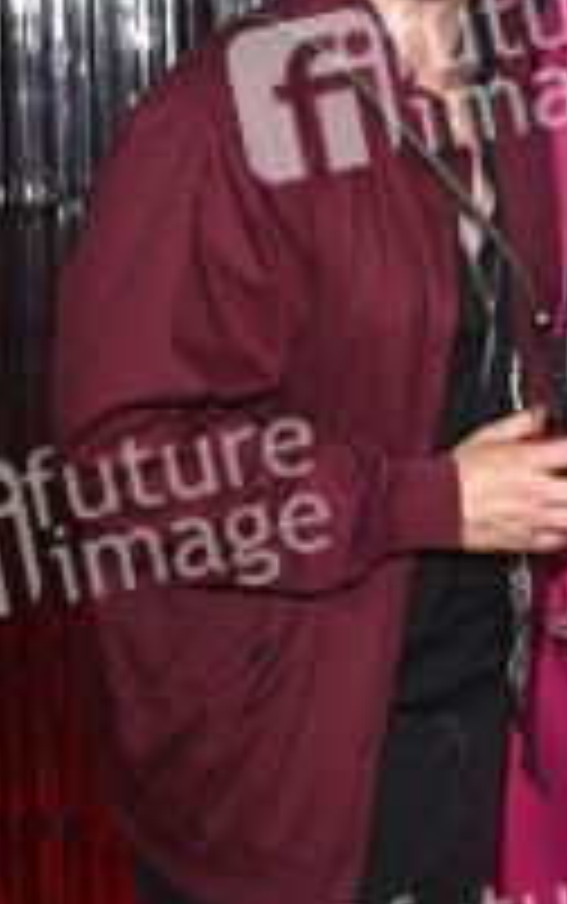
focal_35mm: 73
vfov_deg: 28.0
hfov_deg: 17.4
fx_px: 1801
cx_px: 590
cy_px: 301
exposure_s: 1/250
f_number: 5.6
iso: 1250
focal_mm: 36
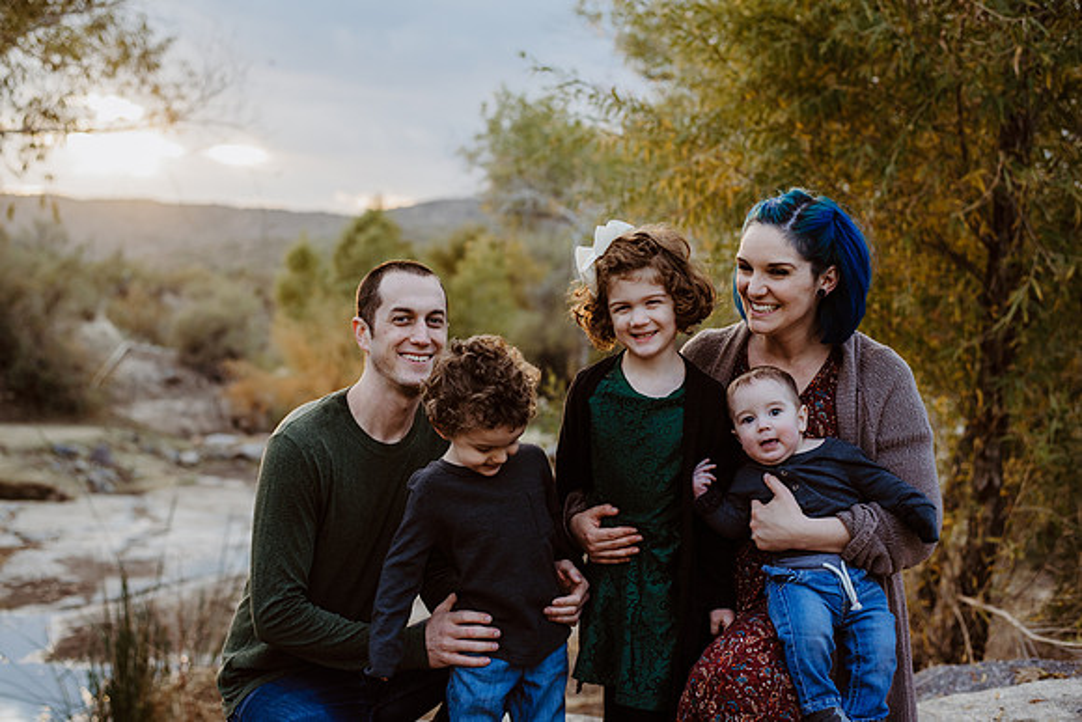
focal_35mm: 50
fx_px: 1503
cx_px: 541
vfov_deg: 27.0
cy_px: 361
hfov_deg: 39.6
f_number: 3.2
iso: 400
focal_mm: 50
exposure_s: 1/500
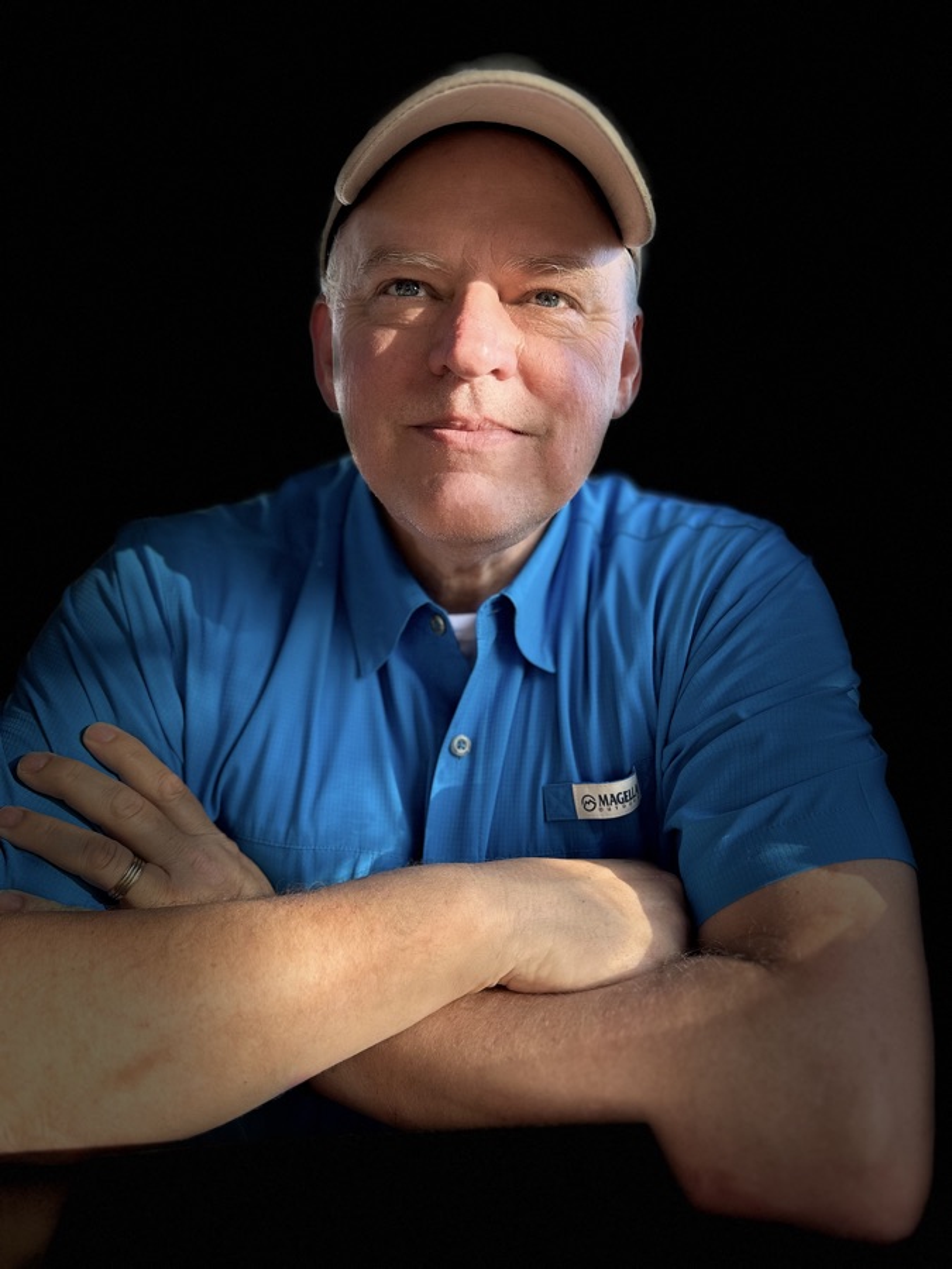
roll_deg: +0.9
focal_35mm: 24
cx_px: 476
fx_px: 880
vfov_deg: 71.6
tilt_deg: -7.9
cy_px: 634
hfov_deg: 56.8
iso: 80
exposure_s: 1/201
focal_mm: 6.86
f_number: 1.78
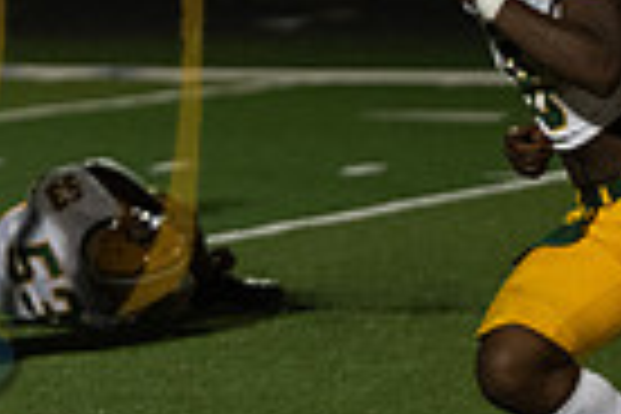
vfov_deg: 3.2
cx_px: -360
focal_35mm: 433
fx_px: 7469
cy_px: 128
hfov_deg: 4.7
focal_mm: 103
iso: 3200
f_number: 2.8
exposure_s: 1/1250
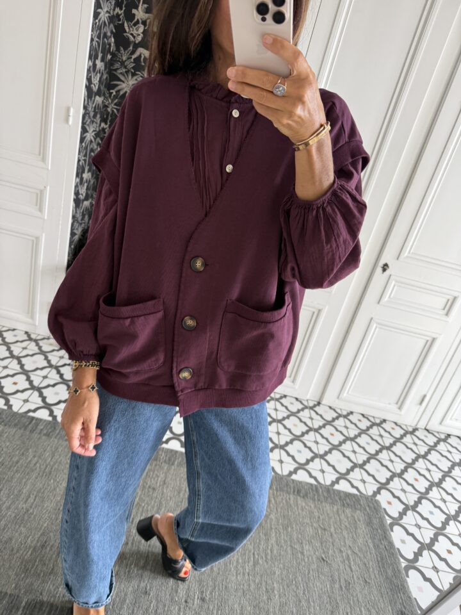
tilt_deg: -43.8
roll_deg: -14.6
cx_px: 230
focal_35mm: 24
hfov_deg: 56.8
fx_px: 426
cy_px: 308
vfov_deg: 71.6
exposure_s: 1/121
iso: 160
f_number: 1.78
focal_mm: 6.76
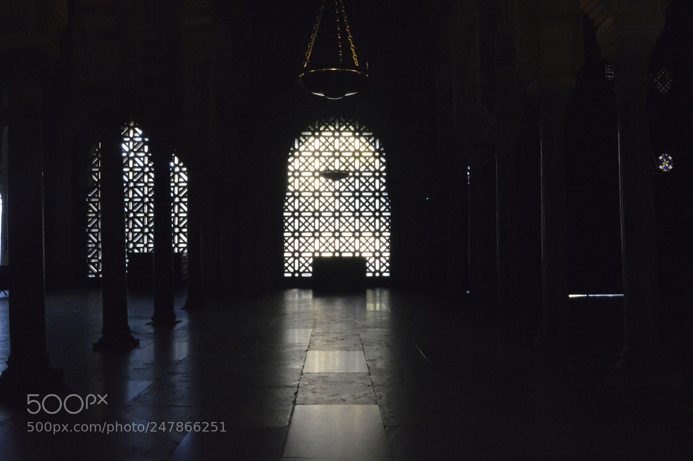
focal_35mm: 34
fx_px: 664
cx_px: 346
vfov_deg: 38.3
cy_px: 230
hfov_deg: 55.1
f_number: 20
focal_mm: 23
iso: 6400
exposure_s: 1/25
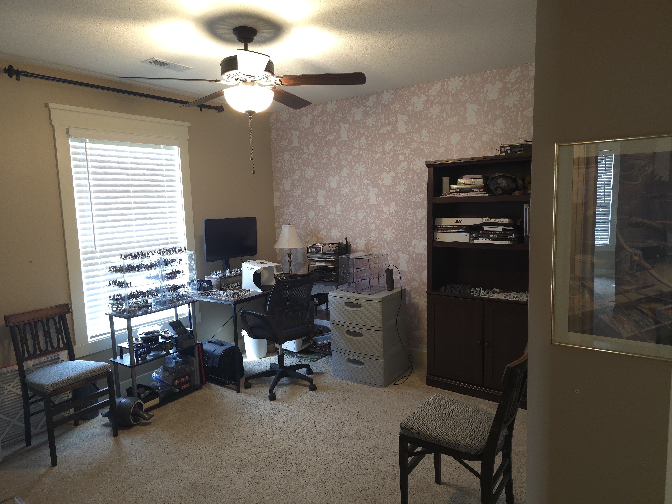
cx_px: 336
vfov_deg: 58.9
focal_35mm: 23
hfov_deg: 73.9
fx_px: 446
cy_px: 252
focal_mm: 6.3
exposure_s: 1/40
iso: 320
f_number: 1.7
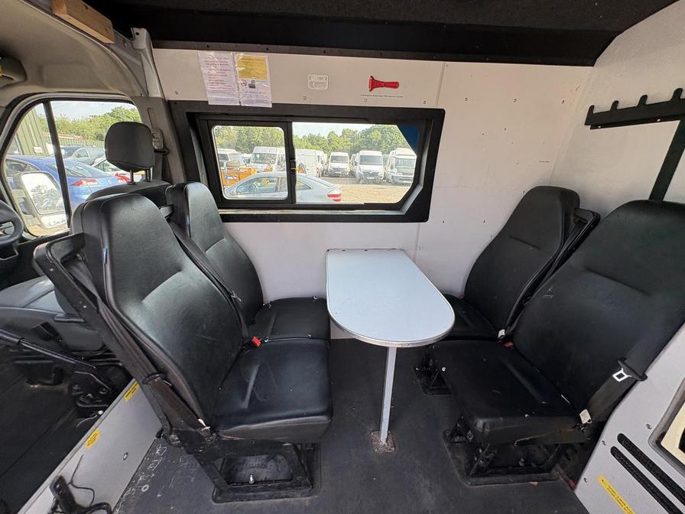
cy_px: 257
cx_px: 342
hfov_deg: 102.1
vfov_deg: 85.7
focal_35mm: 14
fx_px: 277
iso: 40
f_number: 2.2
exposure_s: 1/119
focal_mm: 2.22
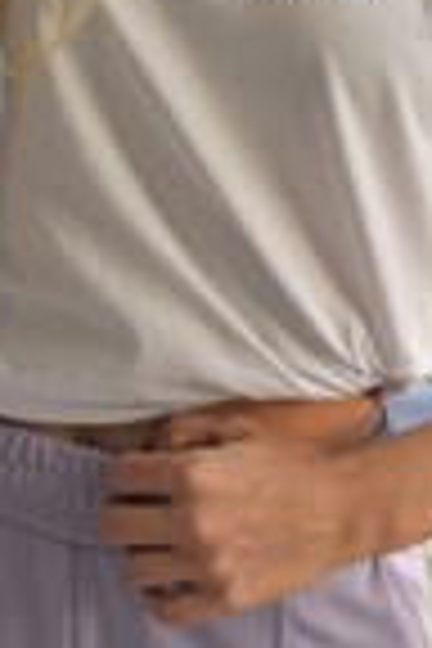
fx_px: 2898
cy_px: 4
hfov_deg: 8.5
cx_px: 220
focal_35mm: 161
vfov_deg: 12.6
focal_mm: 50
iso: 1600
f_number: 3.5
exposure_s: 1/4000
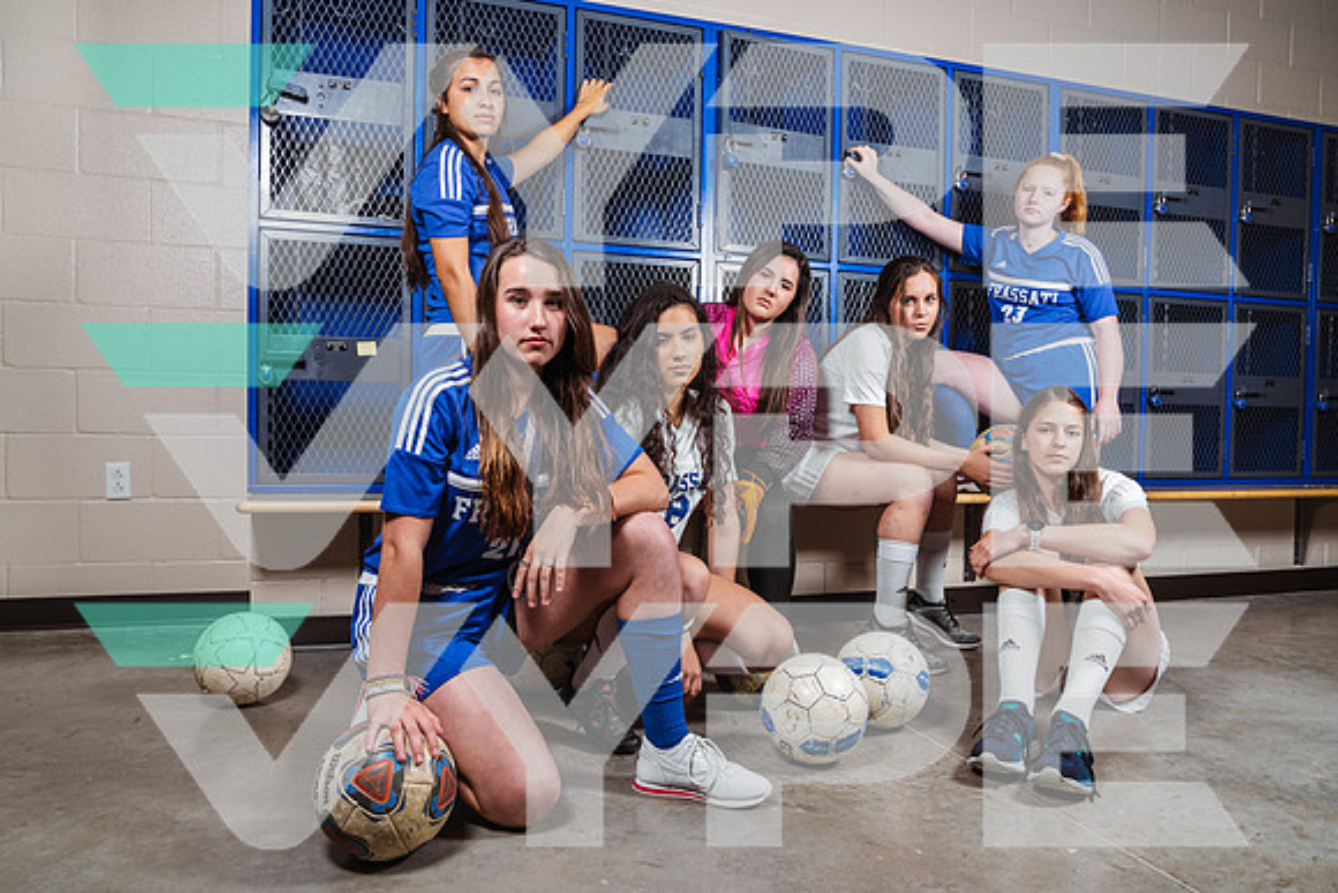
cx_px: 669
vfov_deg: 49.6
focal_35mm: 26
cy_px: 446
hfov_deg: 69.4
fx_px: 967
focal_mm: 26
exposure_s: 1/125
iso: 400
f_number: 8
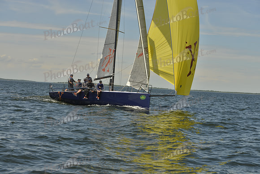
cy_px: 87
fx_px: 506
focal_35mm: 70
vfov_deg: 19.5
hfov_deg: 28.8
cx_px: 130
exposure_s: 1/1600
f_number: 8
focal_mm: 70
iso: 280
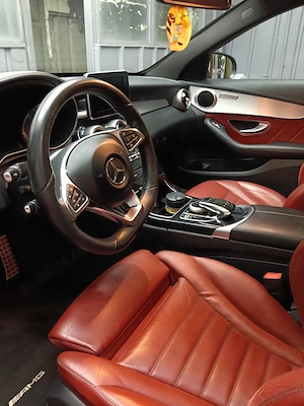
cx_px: 152
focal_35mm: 27
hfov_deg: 51.4
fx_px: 316
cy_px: 203
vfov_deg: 65.3
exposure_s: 1/20
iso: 1000
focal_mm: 3.98
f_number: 1.8
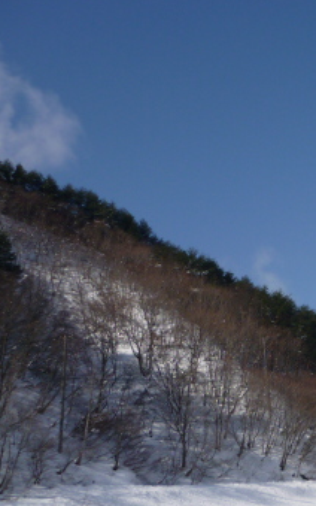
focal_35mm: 66
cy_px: 339
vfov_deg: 30.8
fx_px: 909
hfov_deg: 17.7
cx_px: 474
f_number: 8
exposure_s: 1/320
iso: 80
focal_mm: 5.5
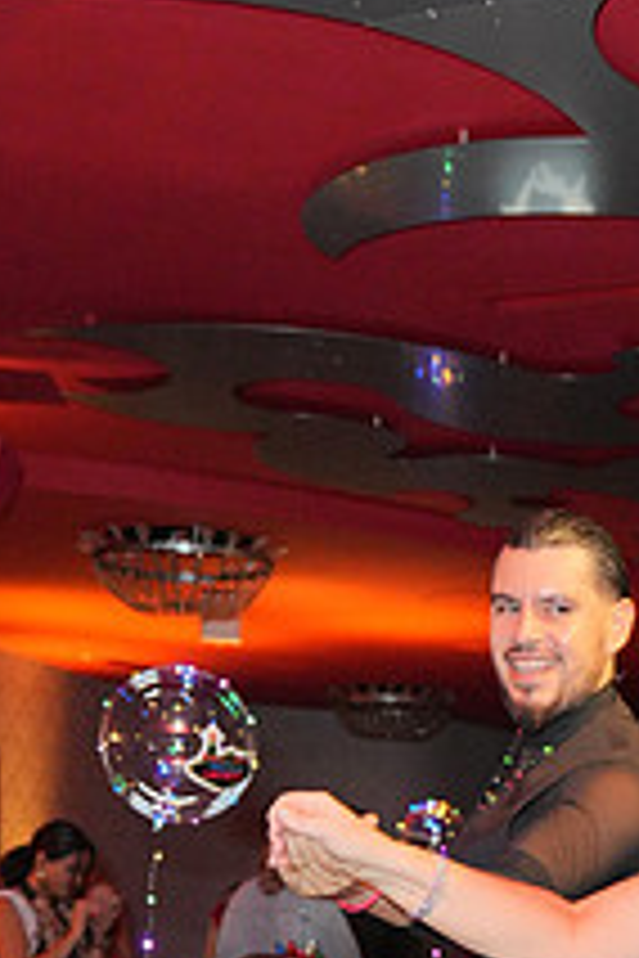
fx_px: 2396
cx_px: 727
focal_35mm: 90
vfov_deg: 20.9
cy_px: 1178
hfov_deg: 14.8
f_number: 4
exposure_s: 1/200
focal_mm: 33
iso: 4000
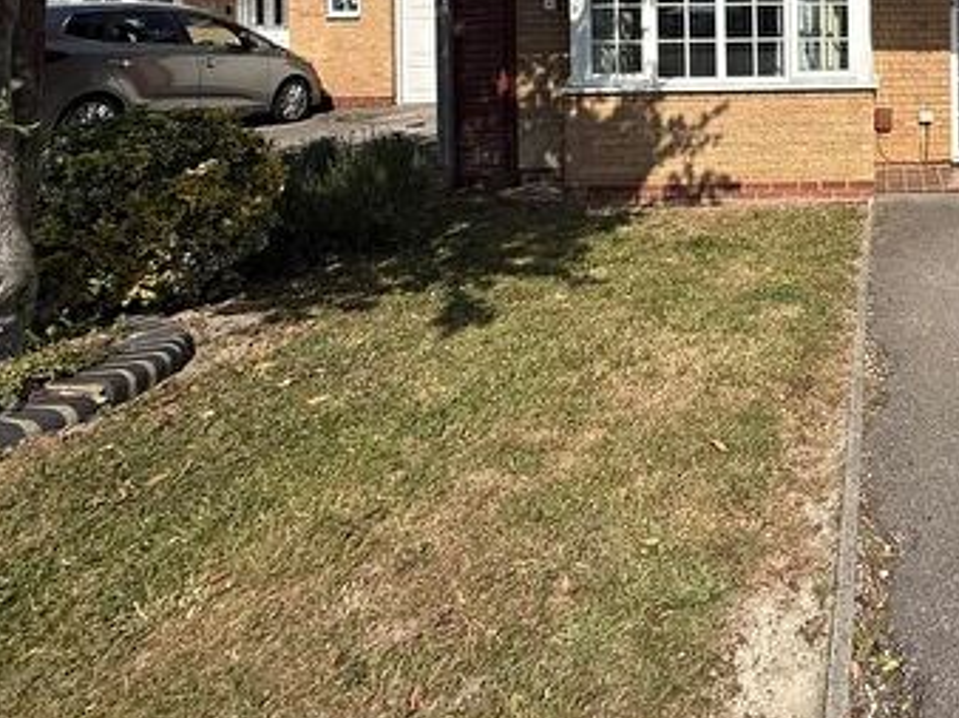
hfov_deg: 51.9
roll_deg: -0.3
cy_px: 1
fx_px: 803
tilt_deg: -0.7
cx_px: 914
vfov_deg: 41.8
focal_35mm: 29
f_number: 2.2
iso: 50
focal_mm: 2.22
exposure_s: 1/3891
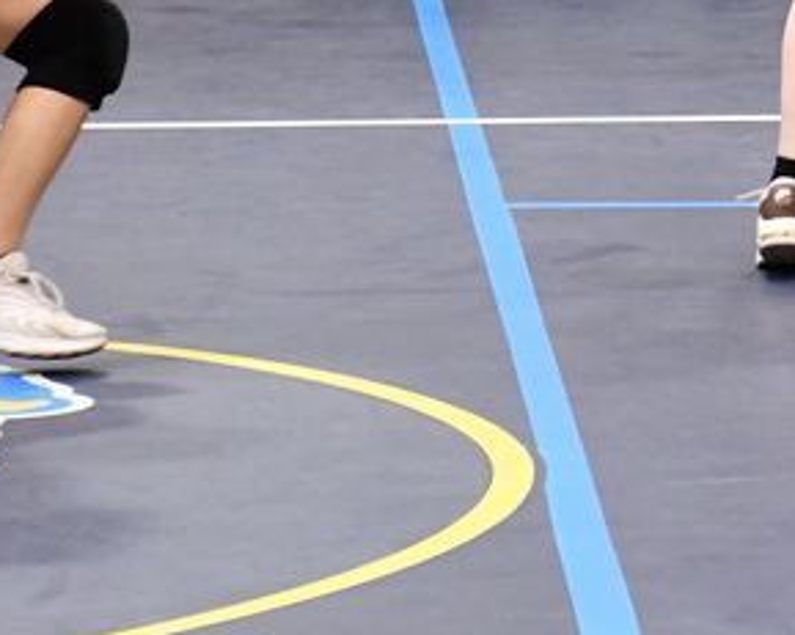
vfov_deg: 5.0
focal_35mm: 309
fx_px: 7268
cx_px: 1023
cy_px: -296
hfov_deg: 6.2
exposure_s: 1/125
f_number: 5
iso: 3200
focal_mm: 62
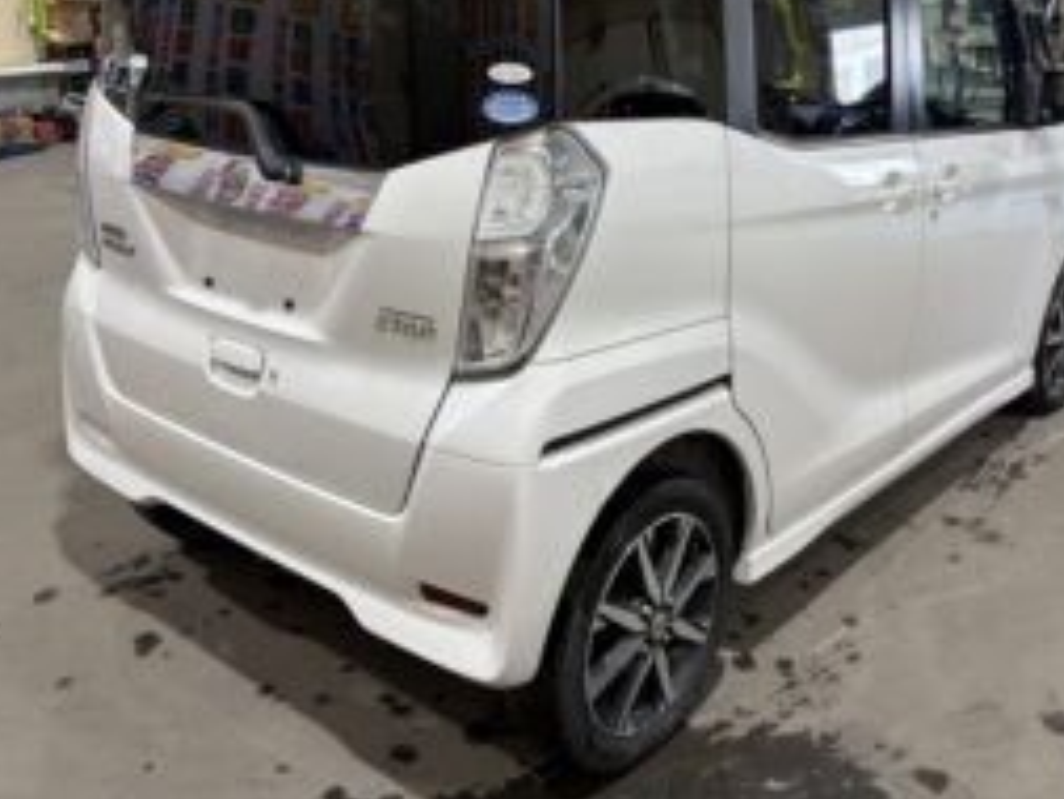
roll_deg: -0.2
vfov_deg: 39.1
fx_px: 1107
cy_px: 254
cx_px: 568
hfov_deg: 51.3
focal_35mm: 36
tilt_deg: -13.4
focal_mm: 5.96
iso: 80
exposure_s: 1/50
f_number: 1.6
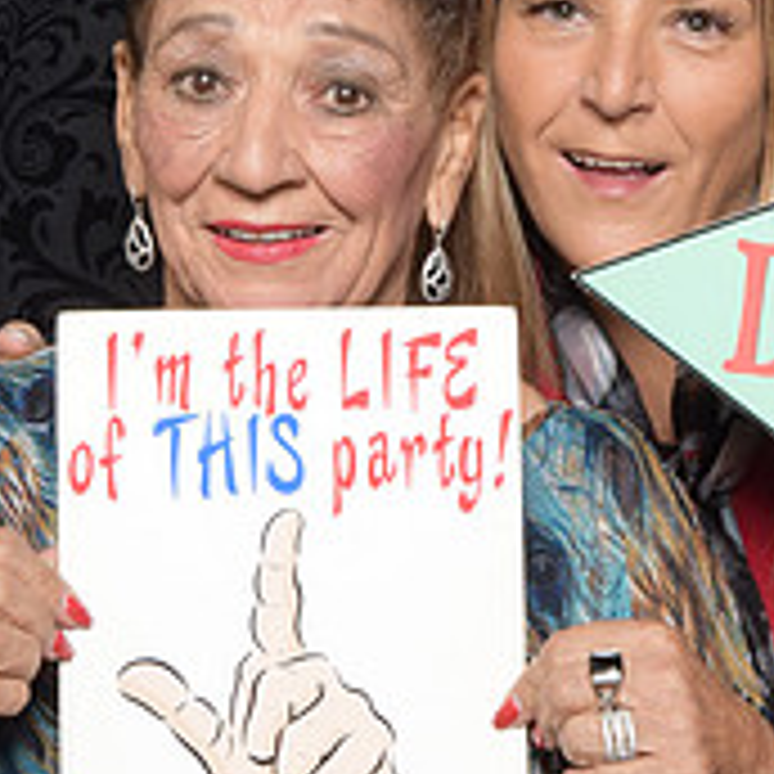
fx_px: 2833
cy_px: 47
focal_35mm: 112
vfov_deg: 15.3
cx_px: 423
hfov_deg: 15.6
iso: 500
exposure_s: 1/60
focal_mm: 26
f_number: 20
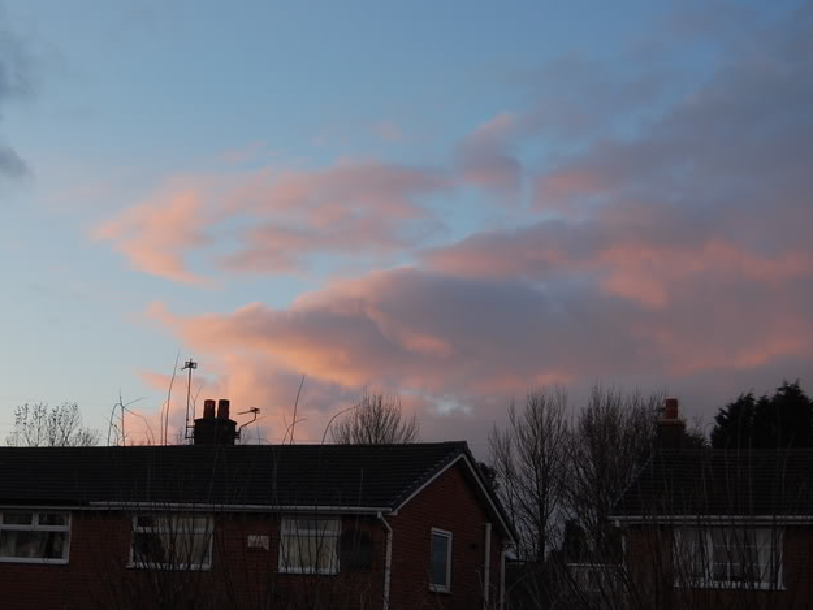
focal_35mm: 59
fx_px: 1386
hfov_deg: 32.5
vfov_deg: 24.8
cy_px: 325
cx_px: 298
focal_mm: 32
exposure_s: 1/125
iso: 220
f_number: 5.6
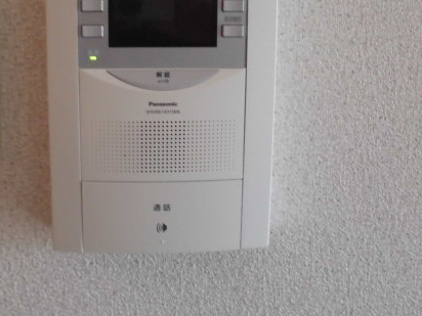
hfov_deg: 41.7
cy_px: 89
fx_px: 549
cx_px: 152
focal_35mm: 45
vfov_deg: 31.7
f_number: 3.7
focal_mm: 5.3
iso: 400
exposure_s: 1/25
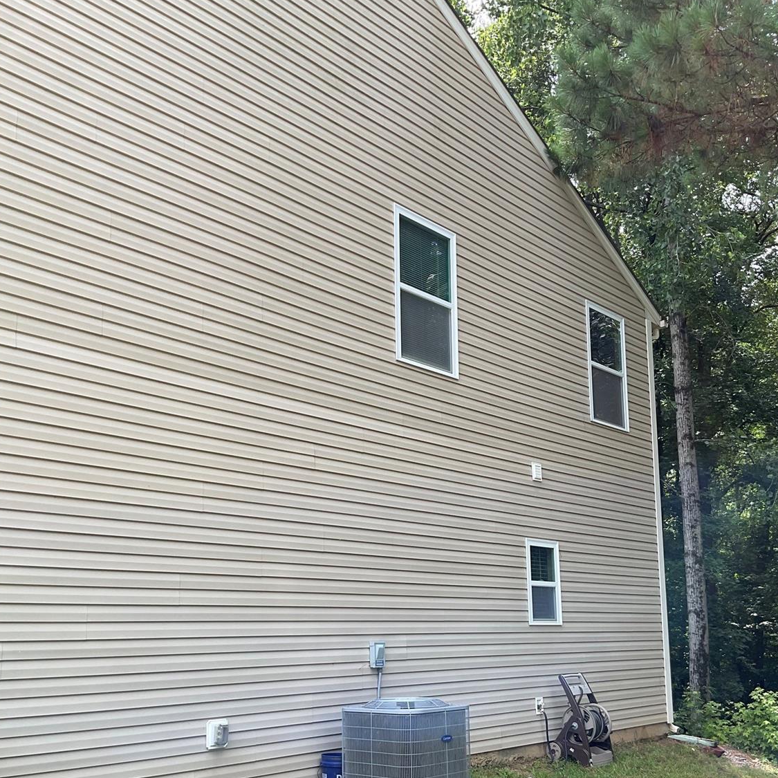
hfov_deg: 47.2
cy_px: 514
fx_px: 890
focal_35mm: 35
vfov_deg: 46.5
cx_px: 389
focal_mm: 3
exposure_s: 1/320
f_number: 1.8
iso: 16
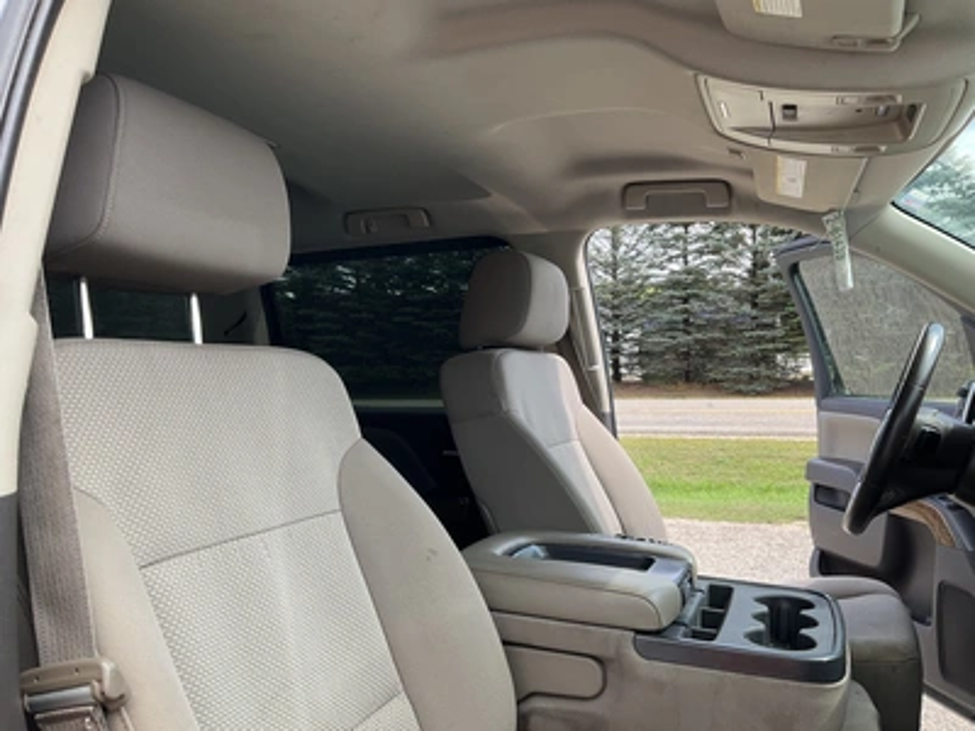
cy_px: 366
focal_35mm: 29
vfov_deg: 48.2
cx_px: 488
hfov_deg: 61.7
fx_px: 817
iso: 25
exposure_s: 1/251
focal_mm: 3
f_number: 1.8
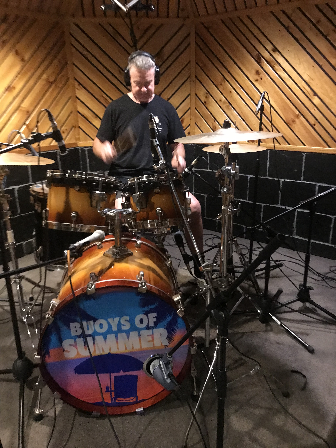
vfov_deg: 63.4
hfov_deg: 49.7
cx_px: 168
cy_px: 224
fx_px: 362
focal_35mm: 28
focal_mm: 3.99
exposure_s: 1/4
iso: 100
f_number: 1.8
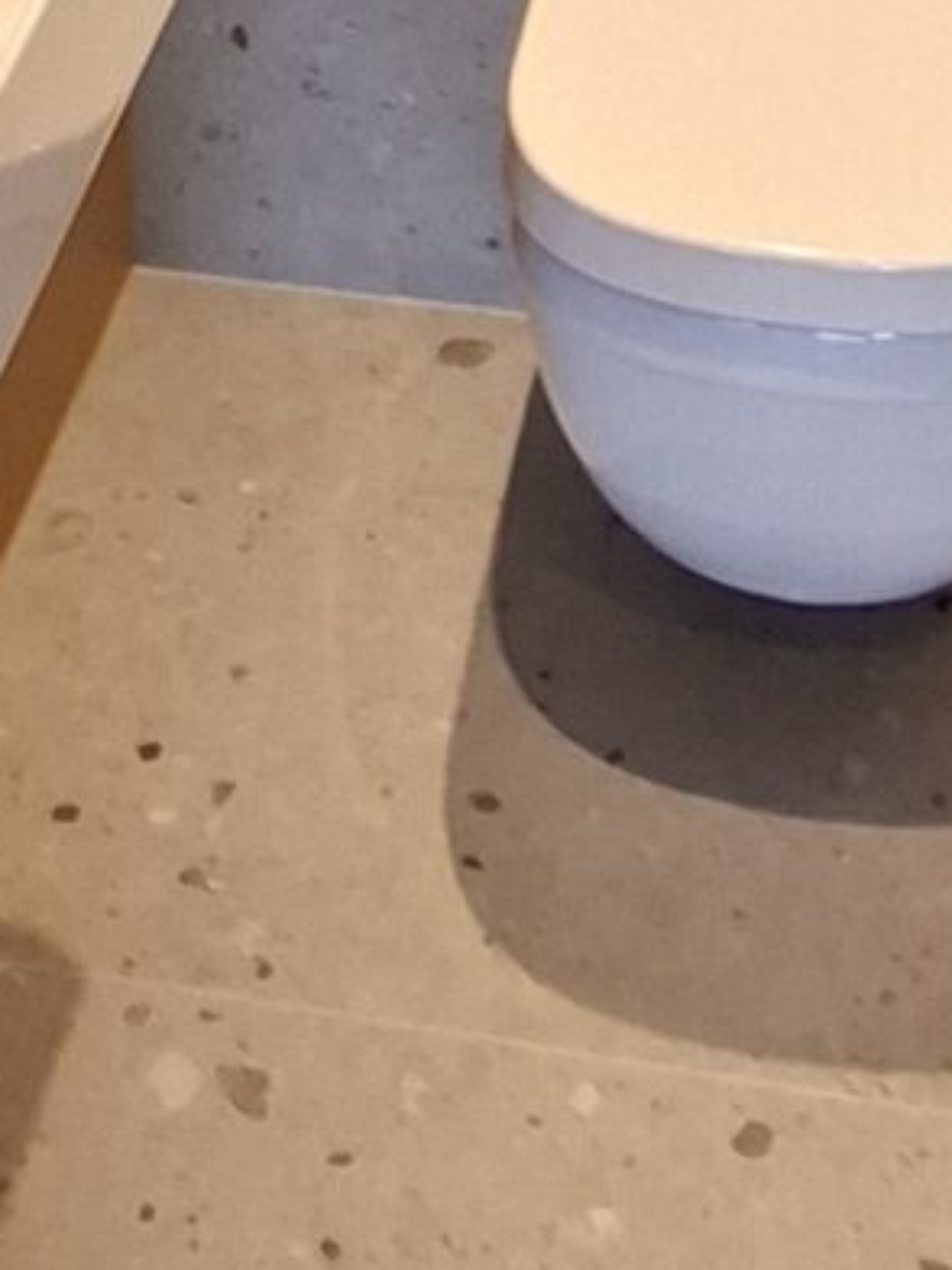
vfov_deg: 18.1
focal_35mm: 85
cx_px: 625
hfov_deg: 17.3
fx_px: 3117
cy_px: -1046
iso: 160
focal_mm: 1.74
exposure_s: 1/40
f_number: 2.2
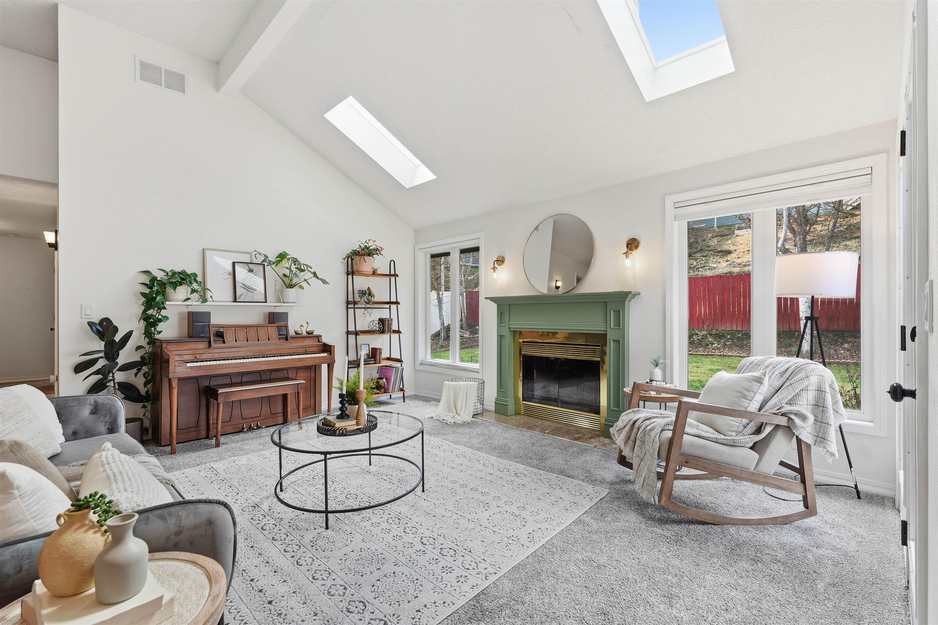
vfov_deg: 73.7
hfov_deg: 96.7
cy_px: 312
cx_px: 469
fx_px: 417
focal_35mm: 16
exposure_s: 1/80
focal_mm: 16
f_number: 8
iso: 100
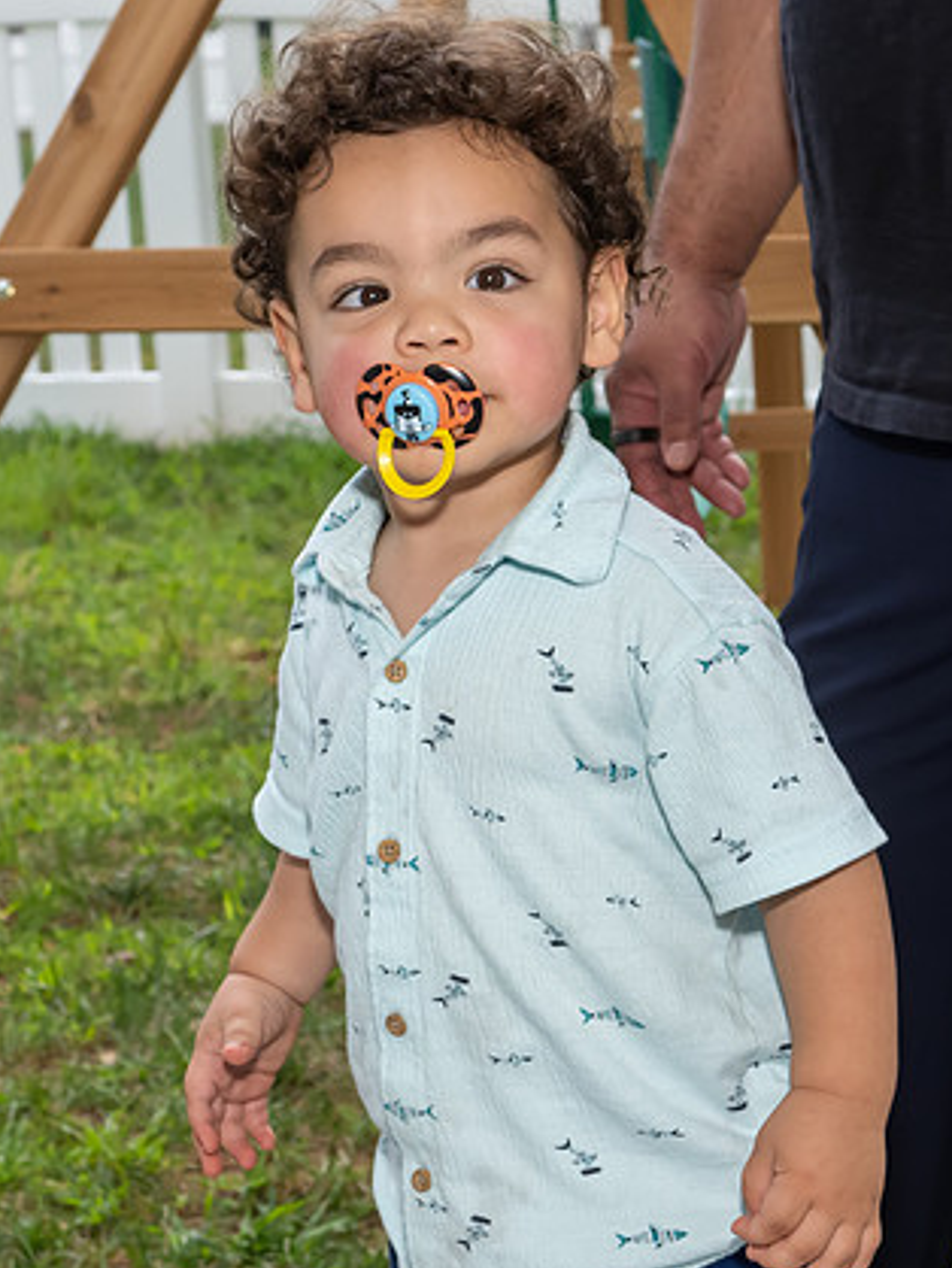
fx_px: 4139
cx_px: 516
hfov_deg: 13.1
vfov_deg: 17.4
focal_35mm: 113
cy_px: 461
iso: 800
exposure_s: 1/250
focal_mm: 40
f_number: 7.1
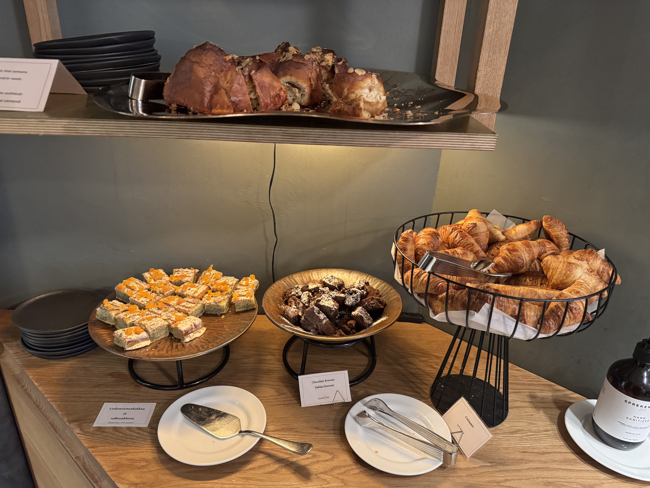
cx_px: 325
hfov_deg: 71.6
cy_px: 244
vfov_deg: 56.8
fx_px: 451
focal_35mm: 24
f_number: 1.78
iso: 800
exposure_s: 1/35
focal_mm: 6.76
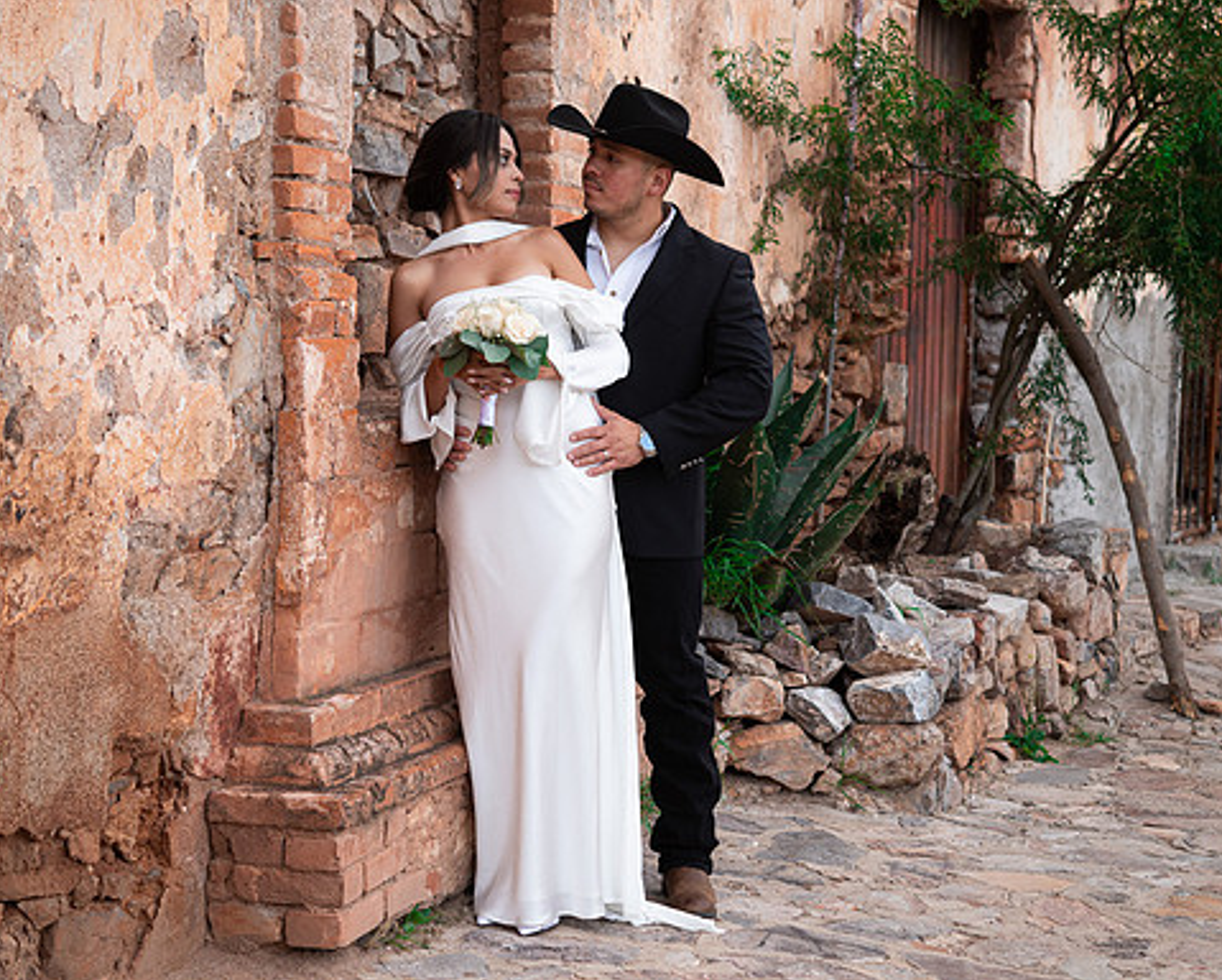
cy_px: 519
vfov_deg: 21.3
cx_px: 606
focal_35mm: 72
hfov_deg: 26.4
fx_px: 2606
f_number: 4
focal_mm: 60
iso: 125
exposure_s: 1/125
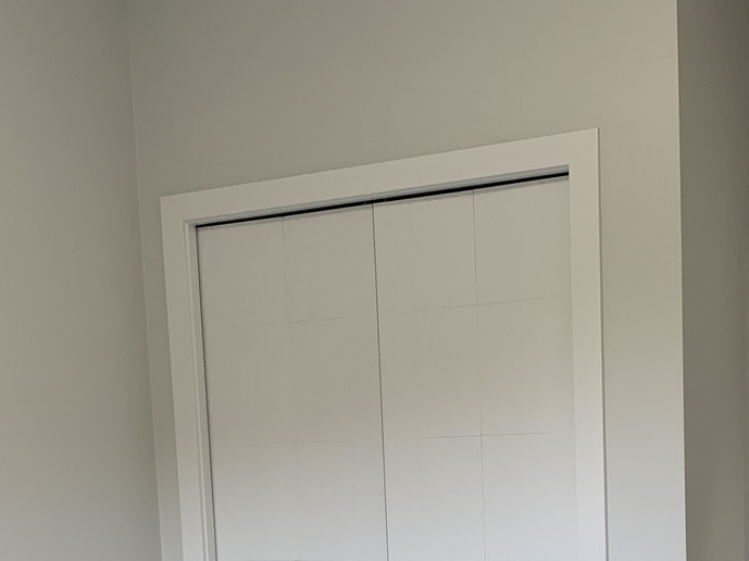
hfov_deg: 33.1
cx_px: 454
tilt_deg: -6.8
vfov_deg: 24.0
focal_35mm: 58
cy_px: 577
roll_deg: +2.0
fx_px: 1254
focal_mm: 4.25
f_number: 1.8
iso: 100
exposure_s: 1/100
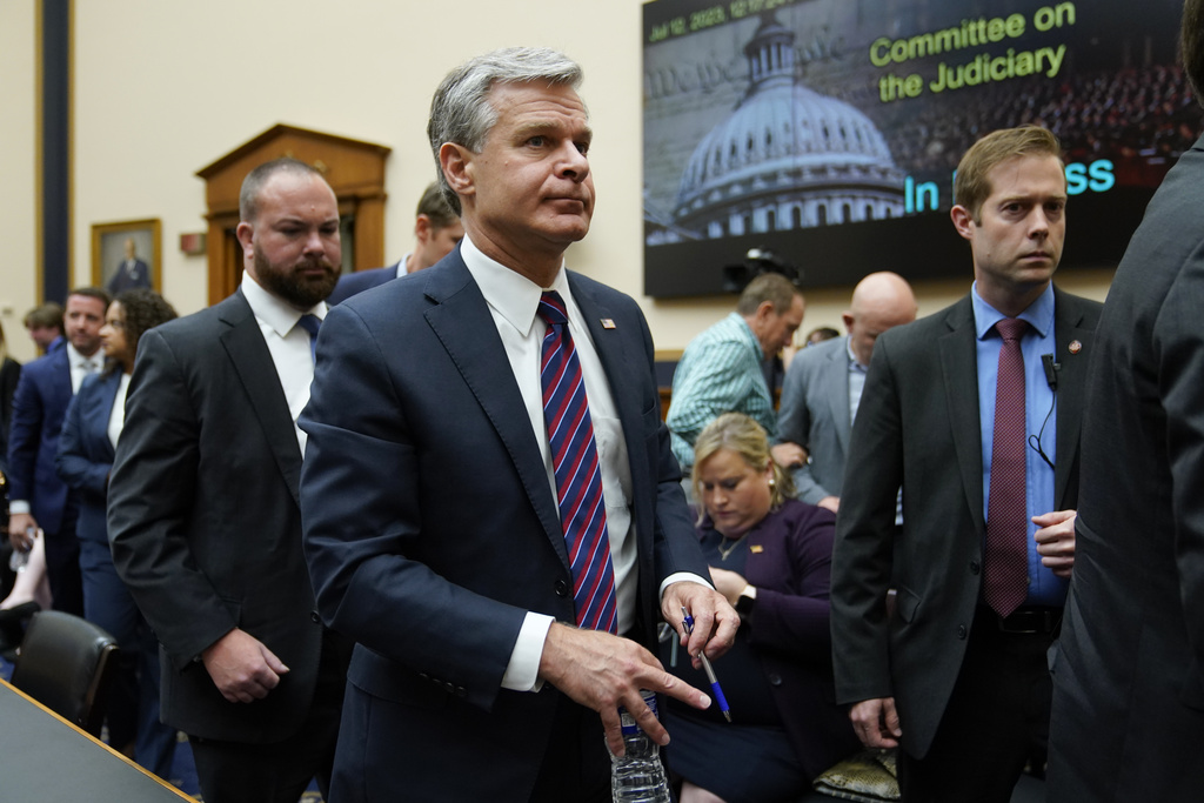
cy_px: 402
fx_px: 970
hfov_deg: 63.7
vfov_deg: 45.0
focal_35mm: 29
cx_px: 602
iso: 2500
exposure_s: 1/500
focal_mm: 29
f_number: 2.8
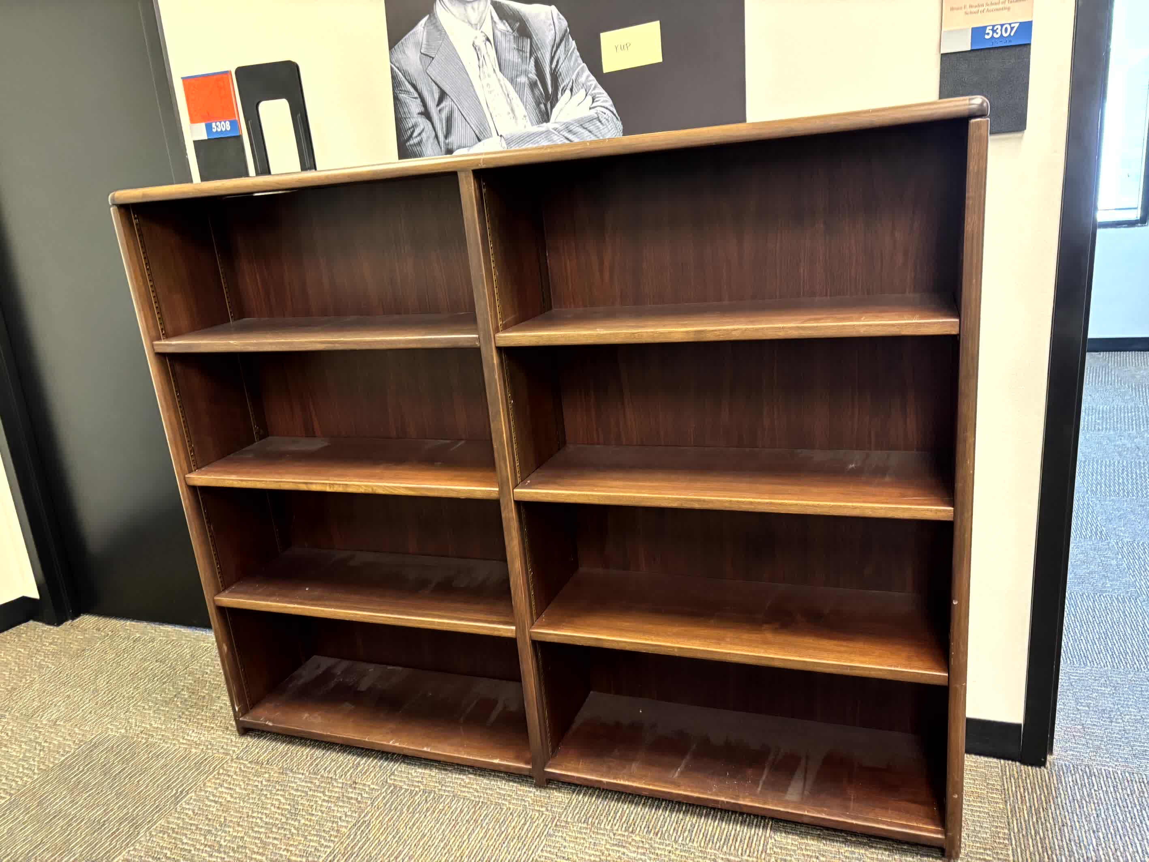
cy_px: 431
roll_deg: +4.9
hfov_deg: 67.3
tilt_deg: -19.3
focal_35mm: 26
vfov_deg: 53.1
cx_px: 574
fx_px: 863
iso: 500
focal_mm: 5.96
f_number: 1.6
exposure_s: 1/40
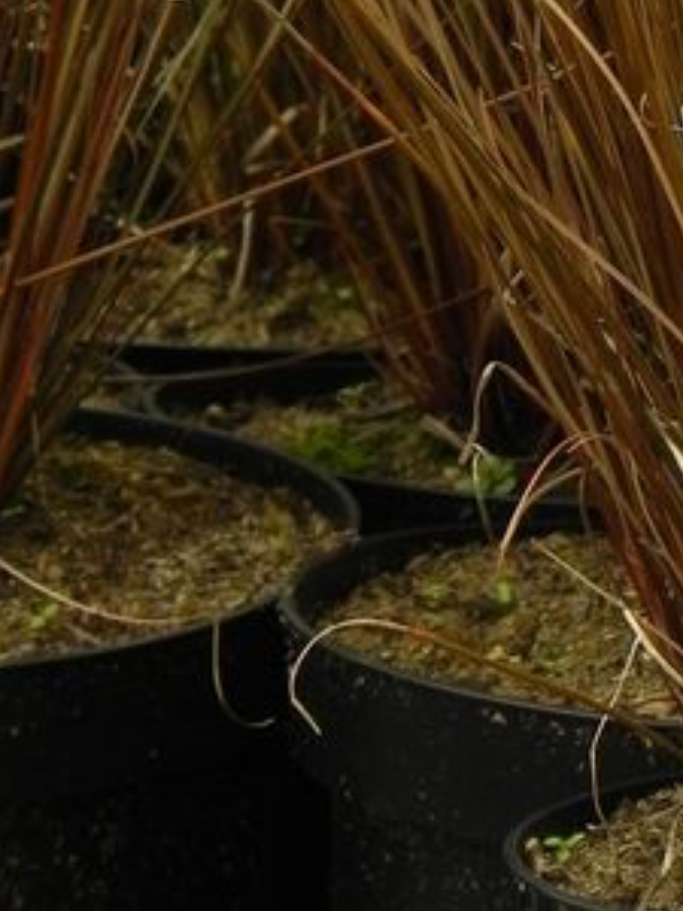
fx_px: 14890
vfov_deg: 3.5
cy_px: -273
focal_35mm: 566
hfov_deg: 2.6
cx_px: 738
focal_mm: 37.7
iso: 160
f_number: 5
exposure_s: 1/250
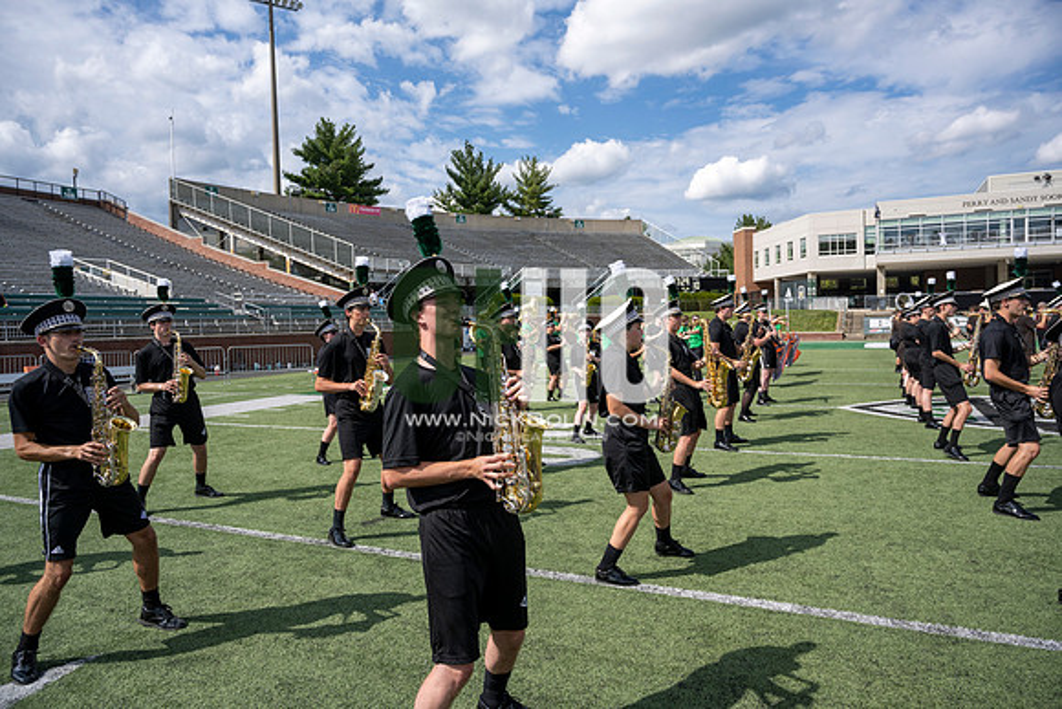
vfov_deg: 53.2
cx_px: 531
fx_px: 708
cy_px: 354
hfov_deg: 73.7
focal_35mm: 24
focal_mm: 24
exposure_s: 1/1600
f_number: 5
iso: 200
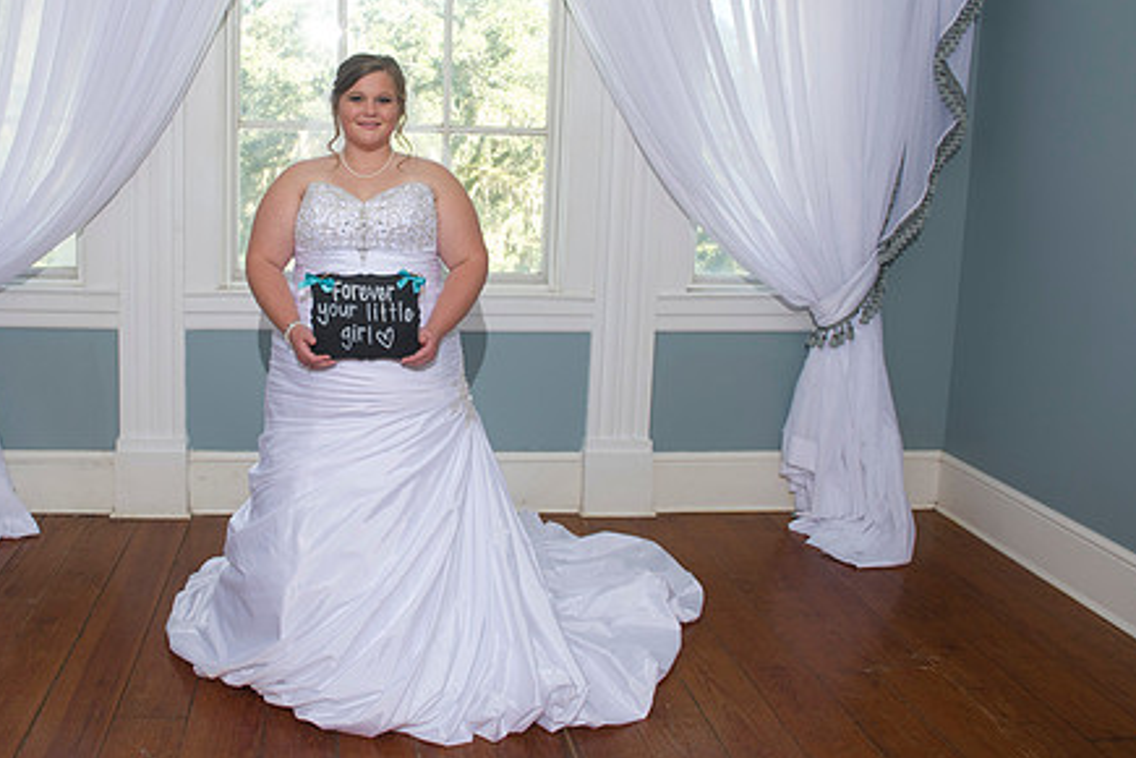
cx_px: 407
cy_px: 264
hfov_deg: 57.8
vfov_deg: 40.7
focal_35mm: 32
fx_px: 1010
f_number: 5.6
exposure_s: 1/100
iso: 640
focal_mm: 24
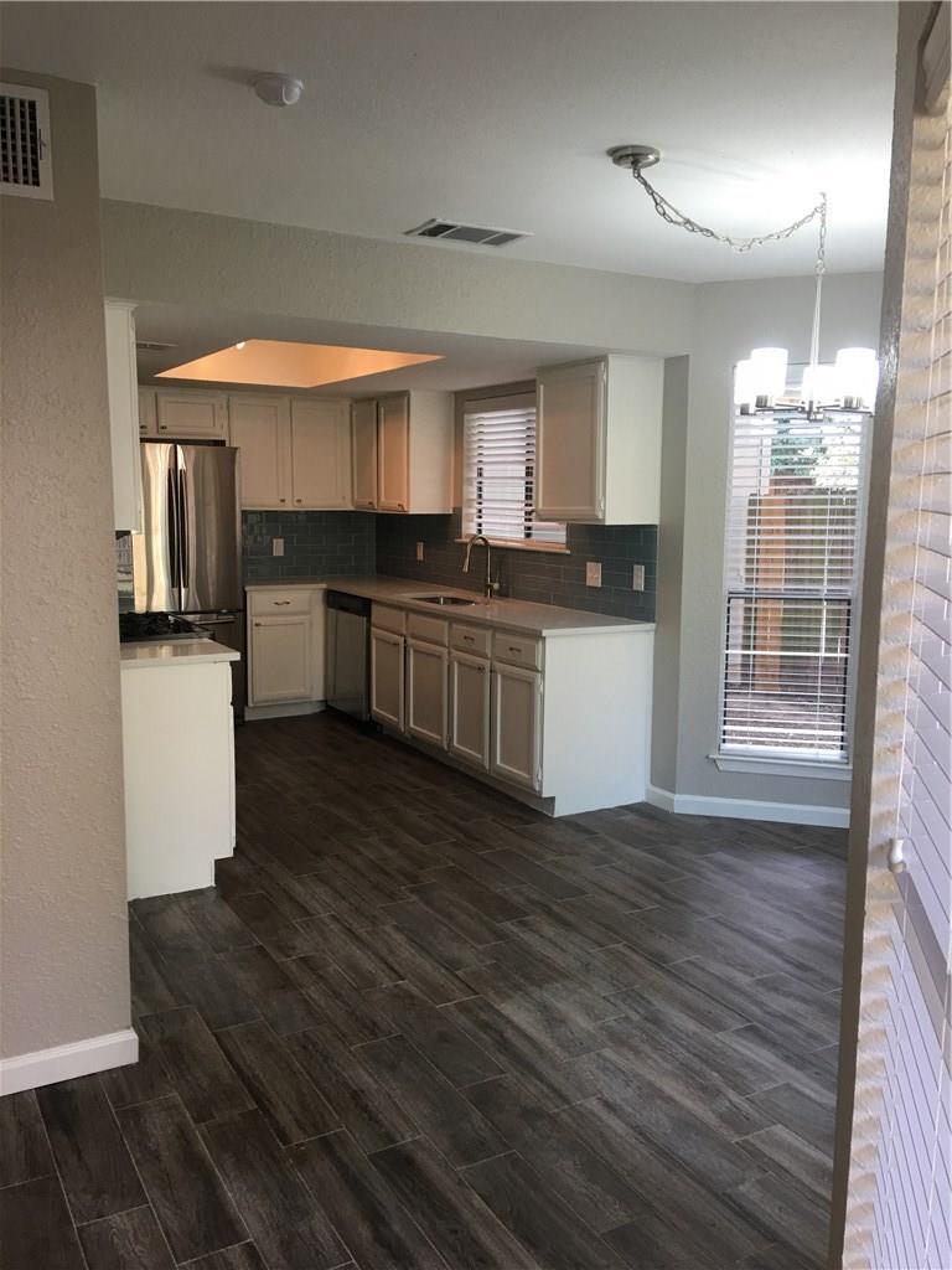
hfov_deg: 48.2
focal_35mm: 29
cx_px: 476
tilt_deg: -5.5
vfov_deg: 61.7
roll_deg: -0.5
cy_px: 635
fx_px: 1063
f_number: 2.2
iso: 32
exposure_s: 1/30
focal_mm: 4.15
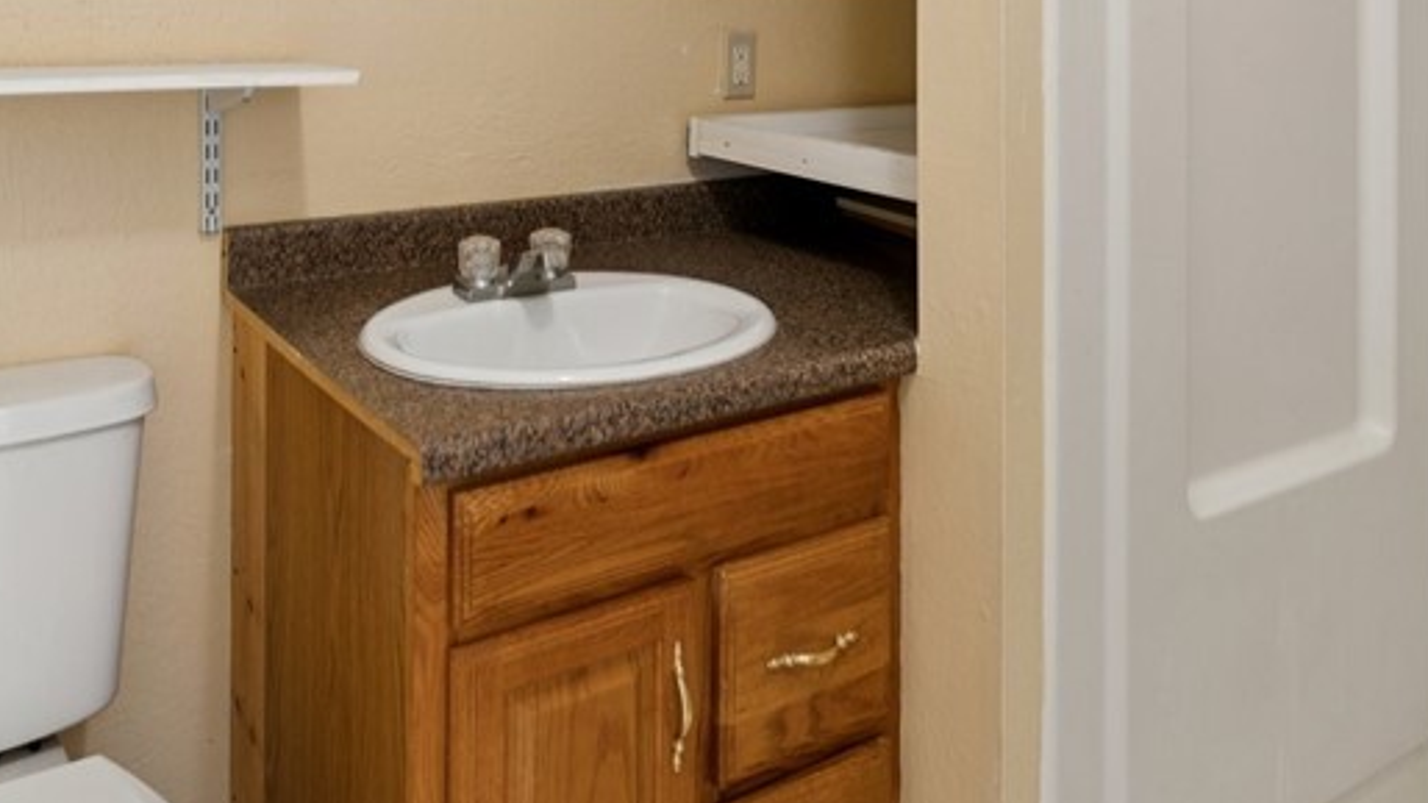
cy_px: -40
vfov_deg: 33.7
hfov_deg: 61.9
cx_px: 550
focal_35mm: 31
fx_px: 1174
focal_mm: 14
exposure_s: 1/25
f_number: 2.8
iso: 200
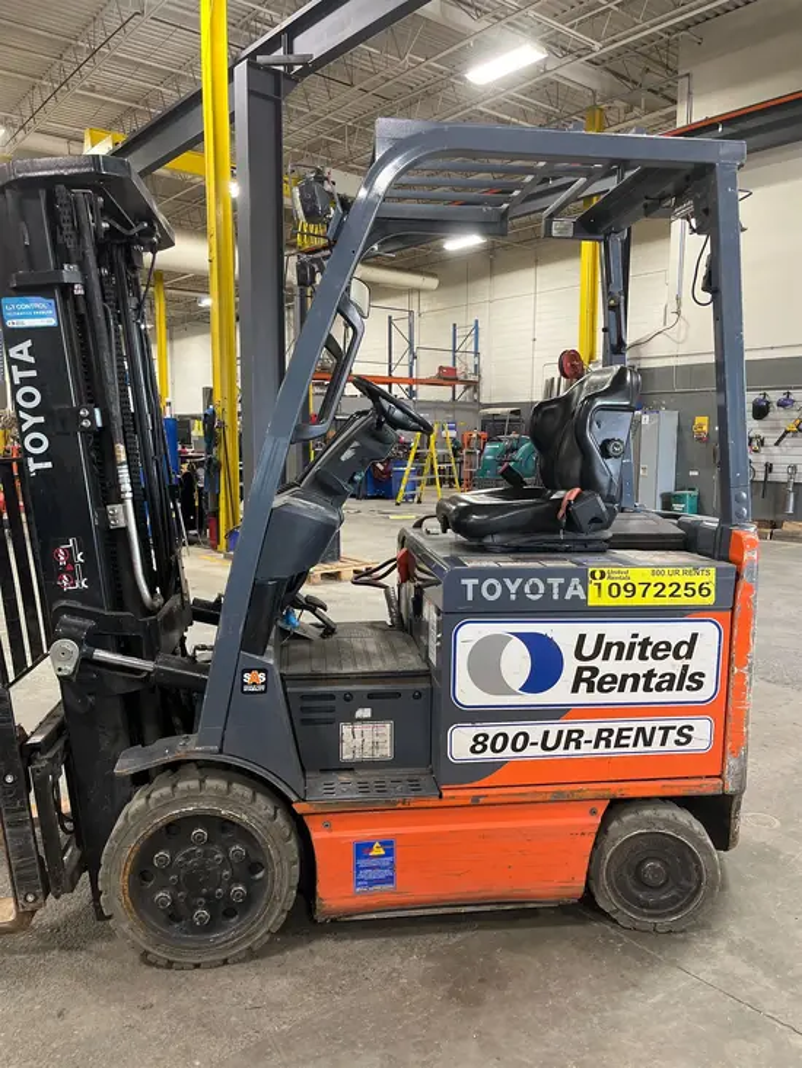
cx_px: 401
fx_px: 803
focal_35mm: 26
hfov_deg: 53.1
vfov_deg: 67.3
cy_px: 534
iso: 200
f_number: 1.6
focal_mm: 5.1
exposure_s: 1/60
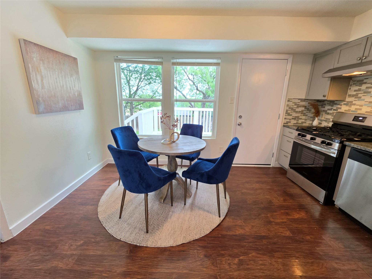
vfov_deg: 89.9
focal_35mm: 13
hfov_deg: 106.2
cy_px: 140
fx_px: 140
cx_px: 186
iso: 200
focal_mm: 2.2
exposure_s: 1/60
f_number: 1.9
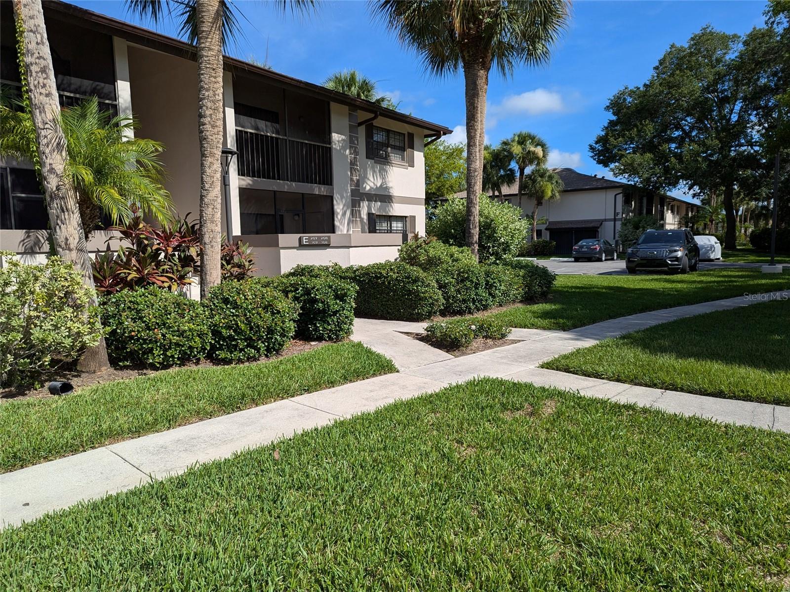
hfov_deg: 71.6
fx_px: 548
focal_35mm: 24
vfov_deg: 56.8
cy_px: 296
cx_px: 395
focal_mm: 6.81
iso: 43
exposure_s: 1/2463
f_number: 1.85
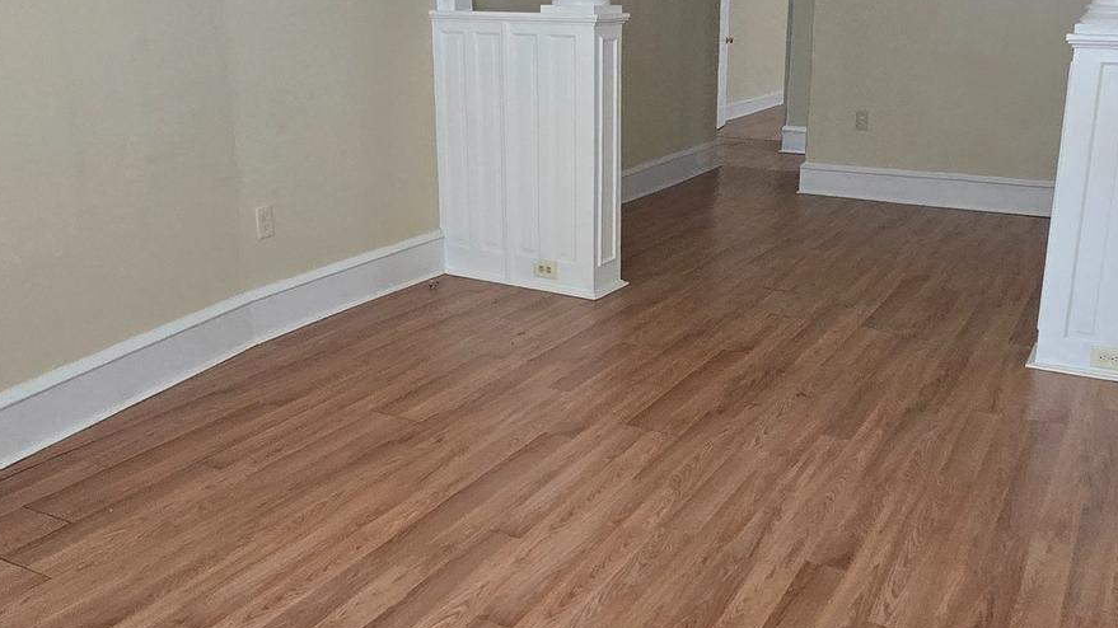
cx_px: 612
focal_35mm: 33
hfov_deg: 59.4
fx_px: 978
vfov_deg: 35.6
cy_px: 278
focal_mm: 2.2
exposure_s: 1/60
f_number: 2.2
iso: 800
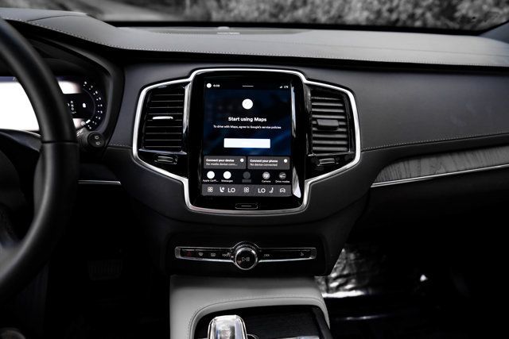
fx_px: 339
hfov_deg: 73.7
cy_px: 170
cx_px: 254
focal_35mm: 24
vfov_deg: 53.2
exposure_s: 1/200
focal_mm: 24
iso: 640
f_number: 4
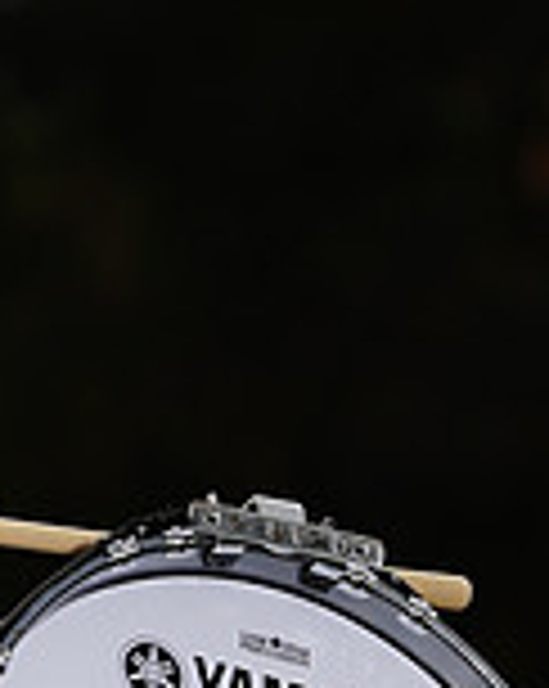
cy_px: 1142
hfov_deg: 1.6
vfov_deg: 2.0
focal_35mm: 964
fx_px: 19618
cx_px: 594
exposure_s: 1/160
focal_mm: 271
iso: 160
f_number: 8
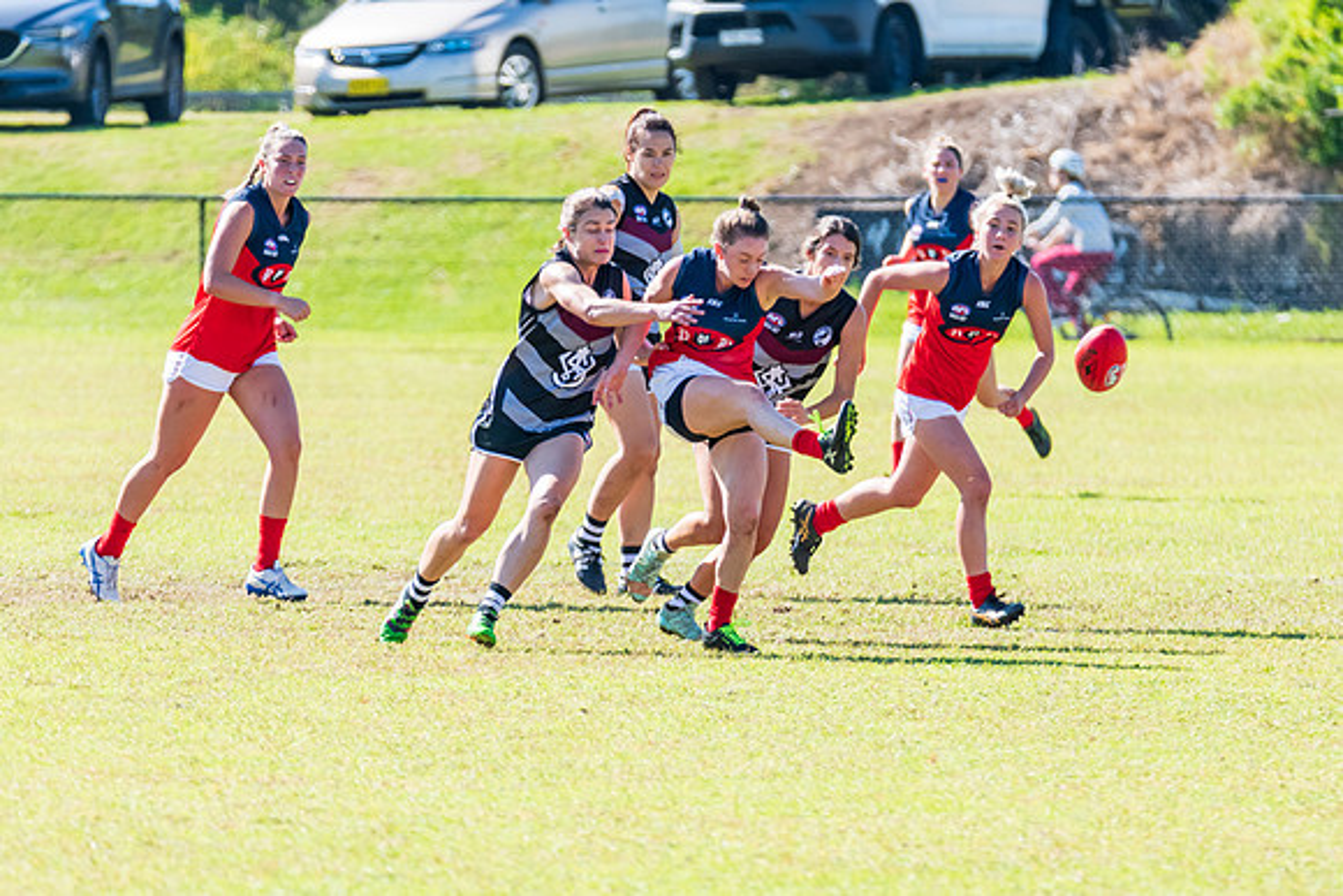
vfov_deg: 2.7
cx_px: 722
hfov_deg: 4.0
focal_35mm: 511
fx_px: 19066
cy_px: 526
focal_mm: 360
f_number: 6
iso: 800
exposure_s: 1/2000
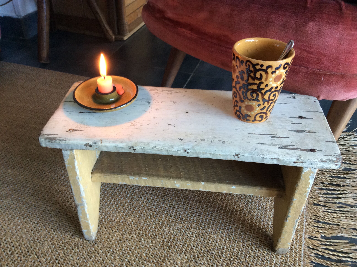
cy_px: 134
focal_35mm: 32
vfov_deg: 44.1
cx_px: 178
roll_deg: -1.3
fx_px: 330
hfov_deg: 56.9
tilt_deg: -38.0
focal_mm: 3.3
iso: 80
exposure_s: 1/25
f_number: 2.4
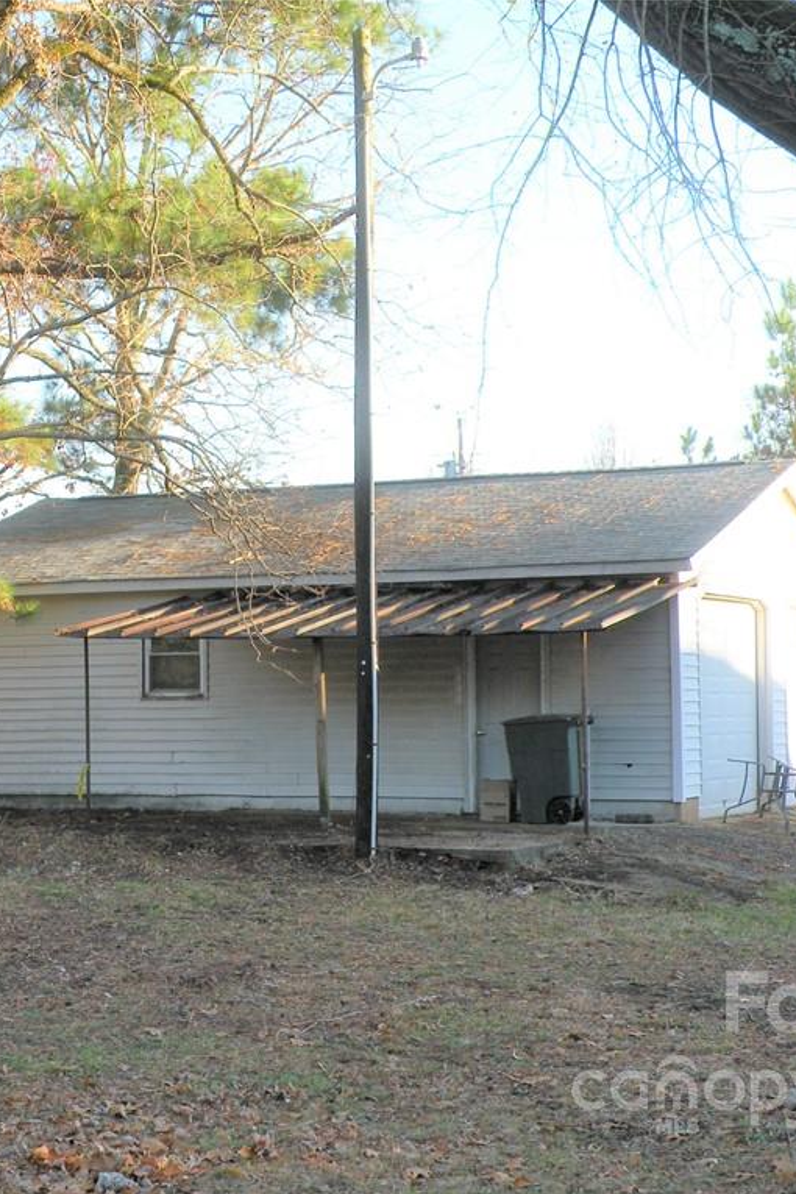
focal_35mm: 78
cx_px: 240
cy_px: 598
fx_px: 2587
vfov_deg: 26.0
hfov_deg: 17.4
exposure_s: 1/136
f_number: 4
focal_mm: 9.8
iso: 64
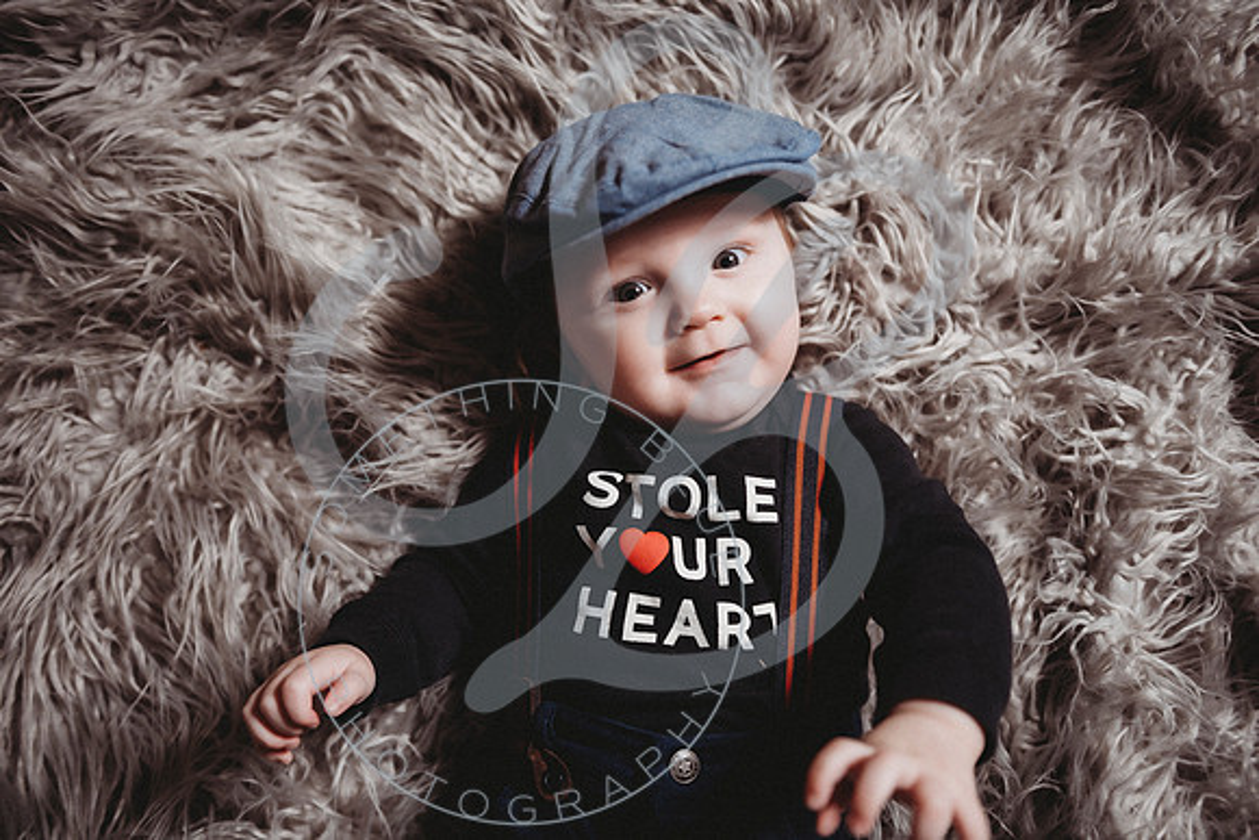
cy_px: 420
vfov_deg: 37.9
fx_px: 1224
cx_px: 630
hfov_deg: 54.4
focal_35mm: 35
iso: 100
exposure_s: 1/125
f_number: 2.8
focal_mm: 35
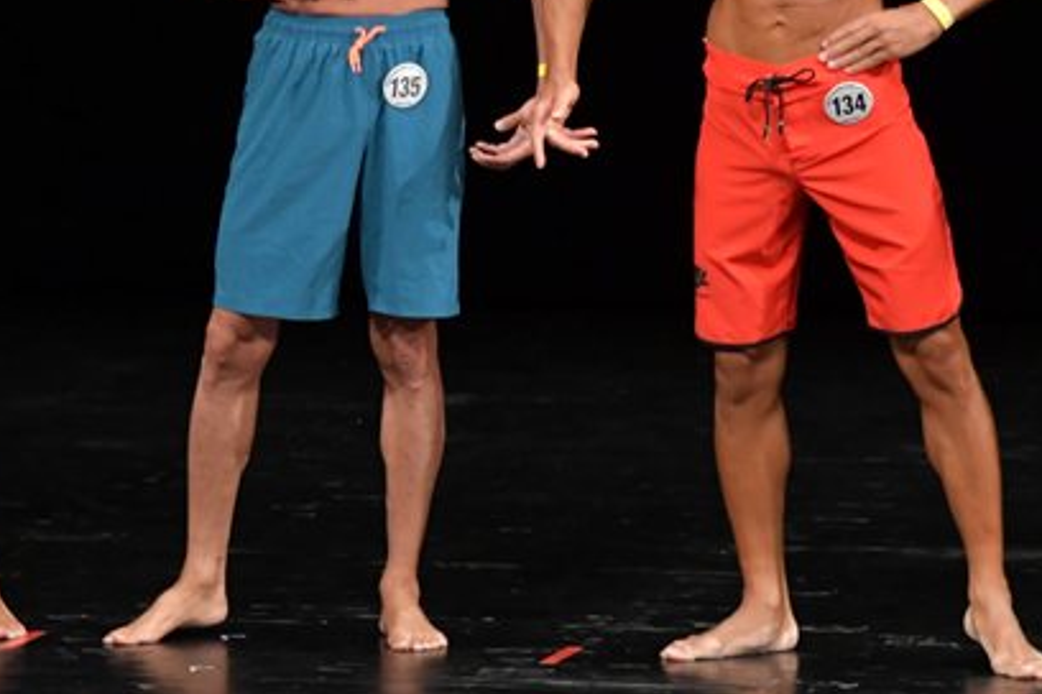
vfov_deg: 2.7
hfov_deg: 4.0
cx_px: 254
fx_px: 14847
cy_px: 89
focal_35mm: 513
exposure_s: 1/400
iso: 3200
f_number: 5.6
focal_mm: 180
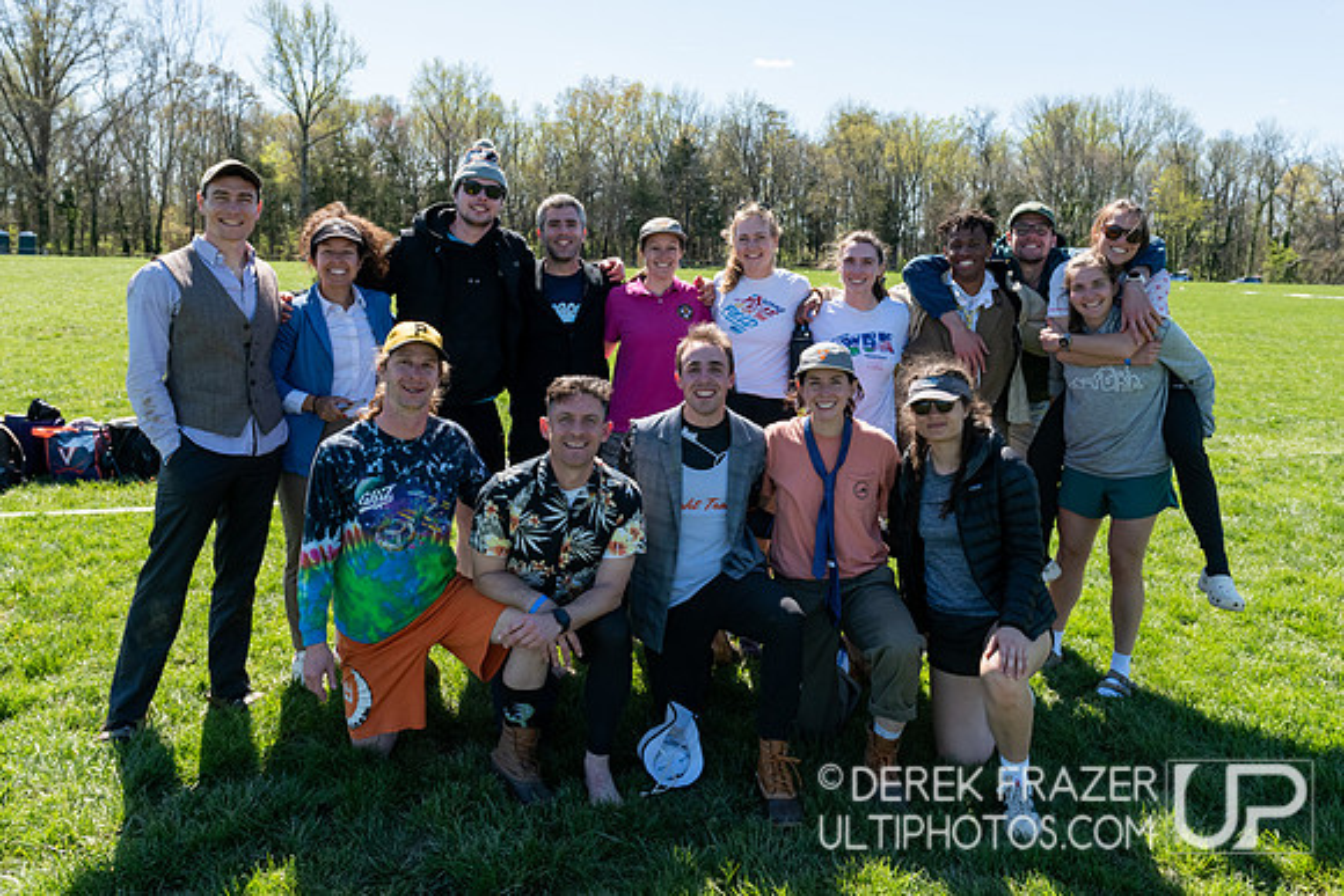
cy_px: 365
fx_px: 1095
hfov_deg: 63.1
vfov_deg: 44.4
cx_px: 707
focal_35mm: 29
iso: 720
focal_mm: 24
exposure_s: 1/1250
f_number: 7.1
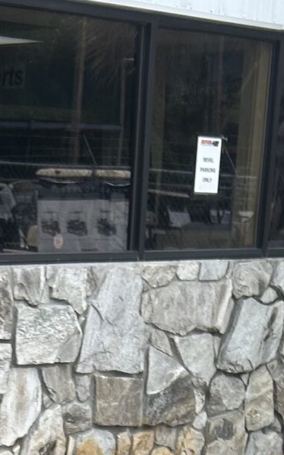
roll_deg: -0.9
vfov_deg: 14.8
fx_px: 1461
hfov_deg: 11.0
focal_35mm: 118
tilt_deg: -24.6
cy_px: 879
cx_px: -4
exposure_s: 1/1808
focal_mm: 5.7
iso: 50
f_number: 1.5
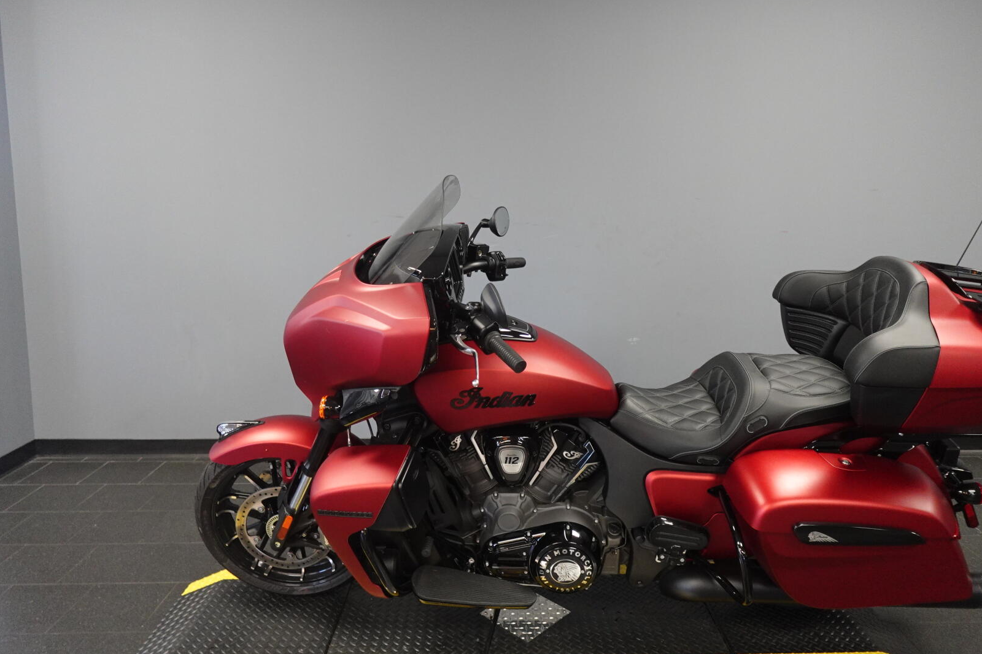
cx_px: 514
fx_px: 682
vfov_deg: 51.1
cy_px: 282
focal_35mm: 25
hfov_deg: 71.5
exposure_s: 1/100
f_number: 2
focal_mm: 7.6
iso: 800
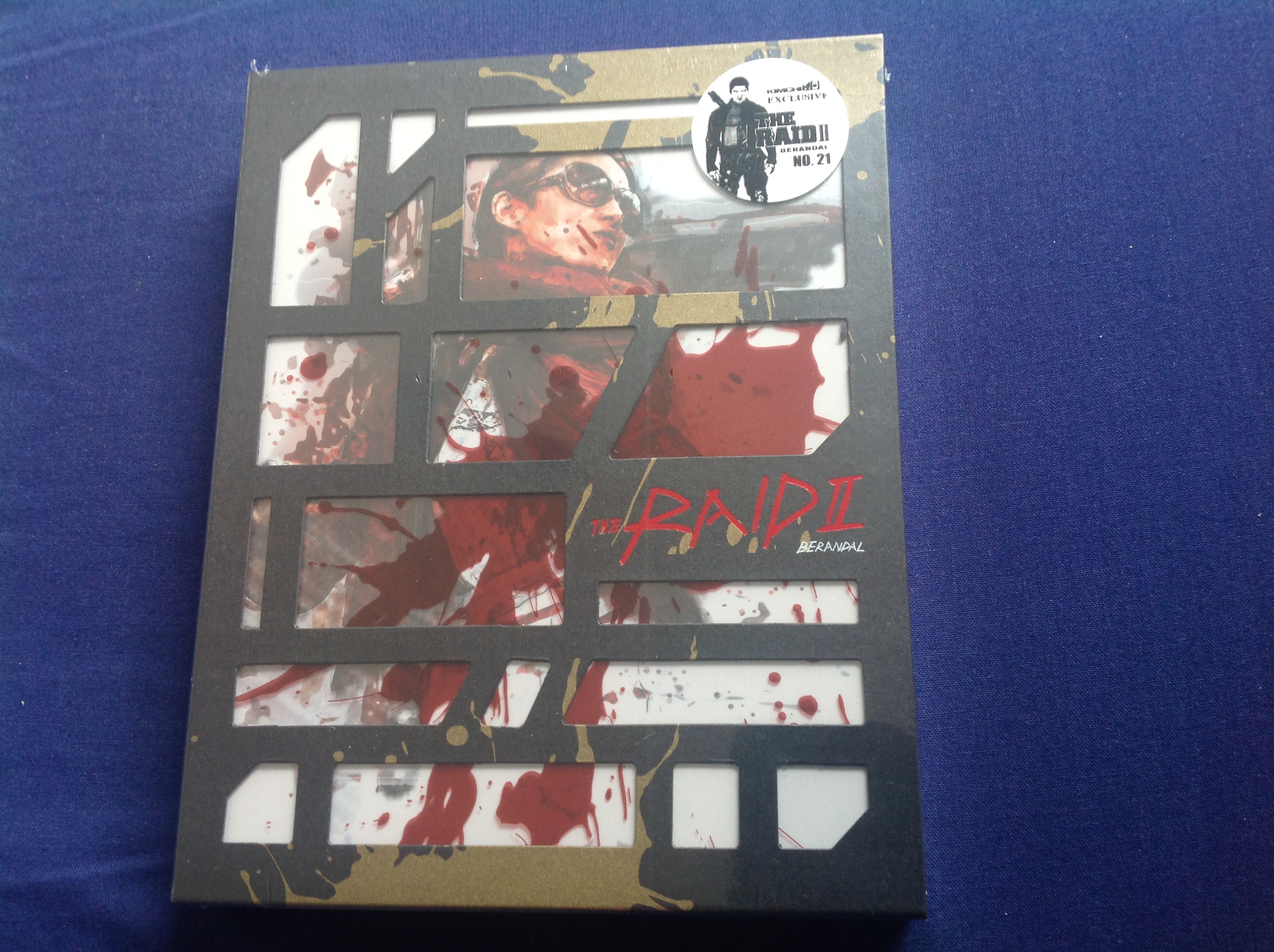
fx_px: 1286
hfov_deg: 52.7
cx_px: 637
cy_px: 476
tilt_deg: -69.4
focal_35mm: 35
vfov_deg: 40.6
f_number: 2.4
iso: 50
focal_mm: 4.28
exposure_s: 1/15
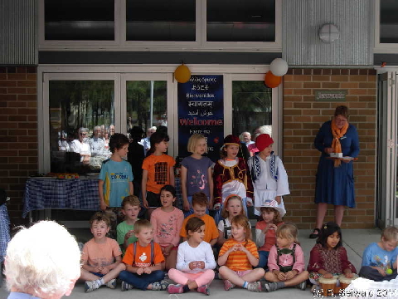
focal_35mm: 70
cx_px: 199
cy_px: 150
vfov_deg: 21.0
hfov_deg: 27.8
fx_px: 805
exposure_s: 1/192
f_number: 3.5
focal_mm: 11.5
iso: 79
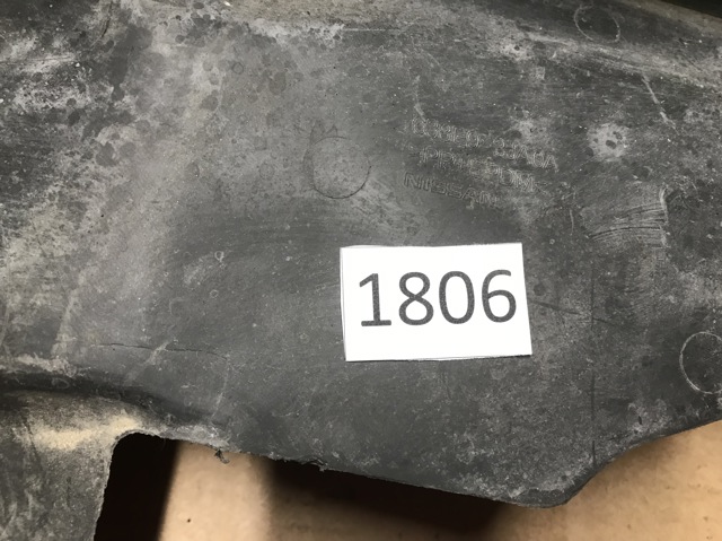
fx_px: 584
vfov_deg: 49.7
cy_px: 270
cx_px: 361
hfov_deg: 63.5
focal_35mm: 28
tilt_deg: -68.9
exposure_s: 1/17
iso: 40
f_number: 1.8
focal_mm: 3.99
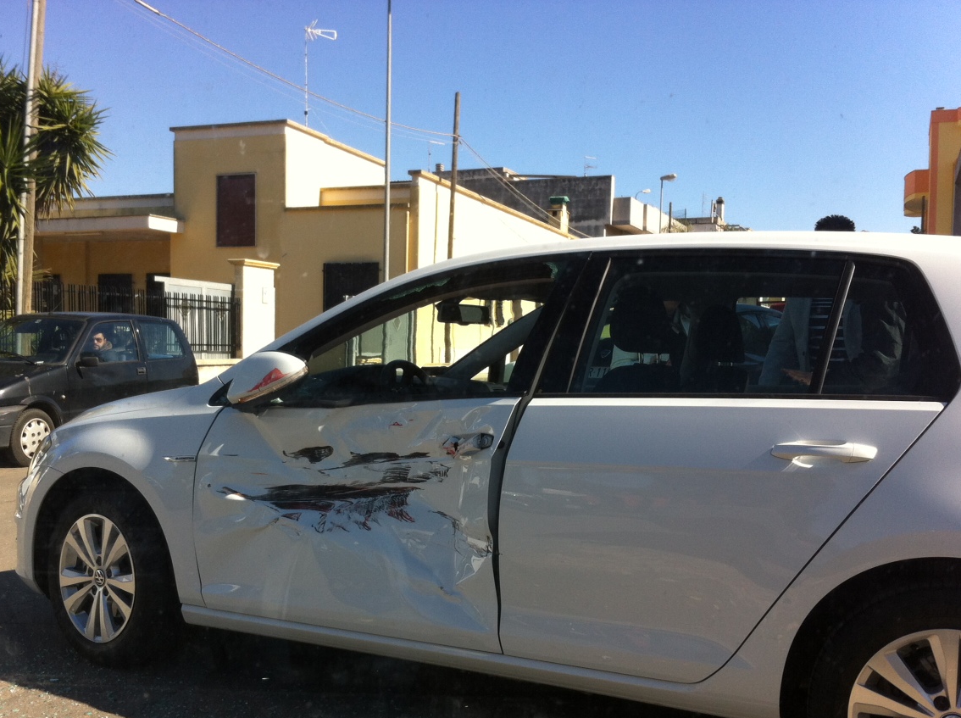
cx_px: 433
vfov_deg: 35.8
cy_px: 409
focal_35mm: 40
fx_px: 1109
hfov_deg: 46.8
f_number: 2.8
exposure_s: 1/736
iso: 80
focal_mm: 3.85
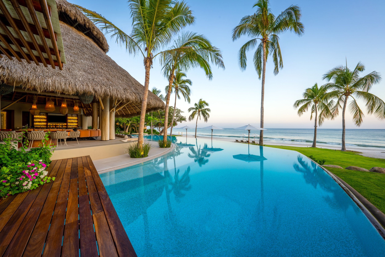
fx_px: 128
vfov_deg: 90.0
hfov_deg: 112.6
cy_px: 128
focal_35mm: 12
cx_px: 192
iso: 100
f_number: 14
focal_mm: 12
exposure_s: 1/50
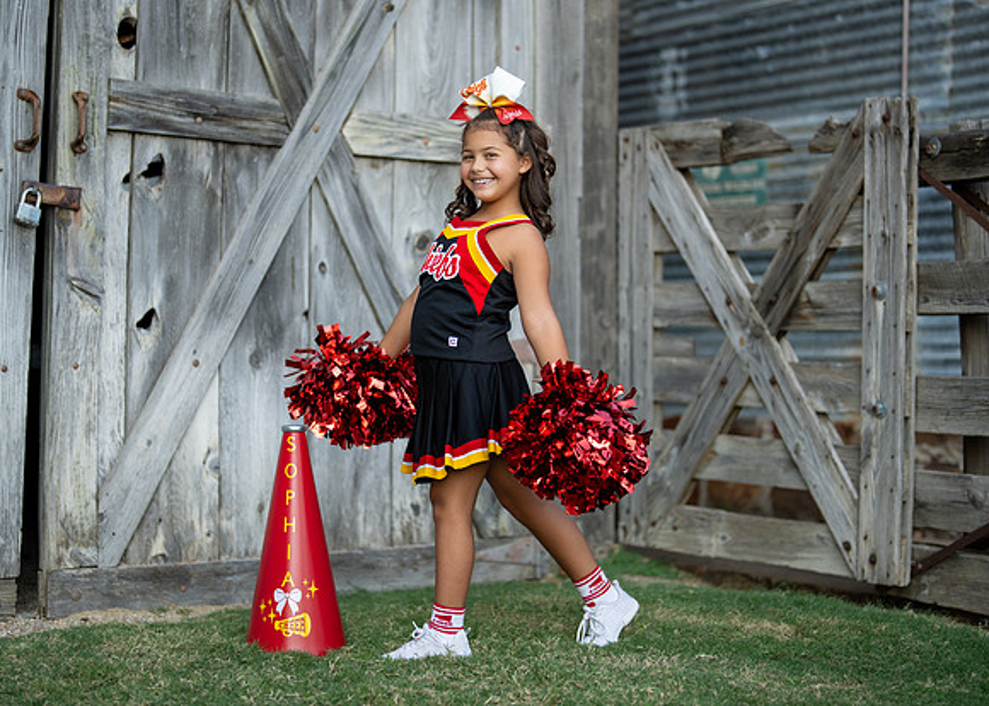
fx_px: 1734
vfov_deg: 23.0
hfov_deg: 31.8
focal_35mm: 62
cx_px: 487
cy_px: 346
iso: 125
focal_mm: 50
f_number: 1.2
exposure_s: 1/2000
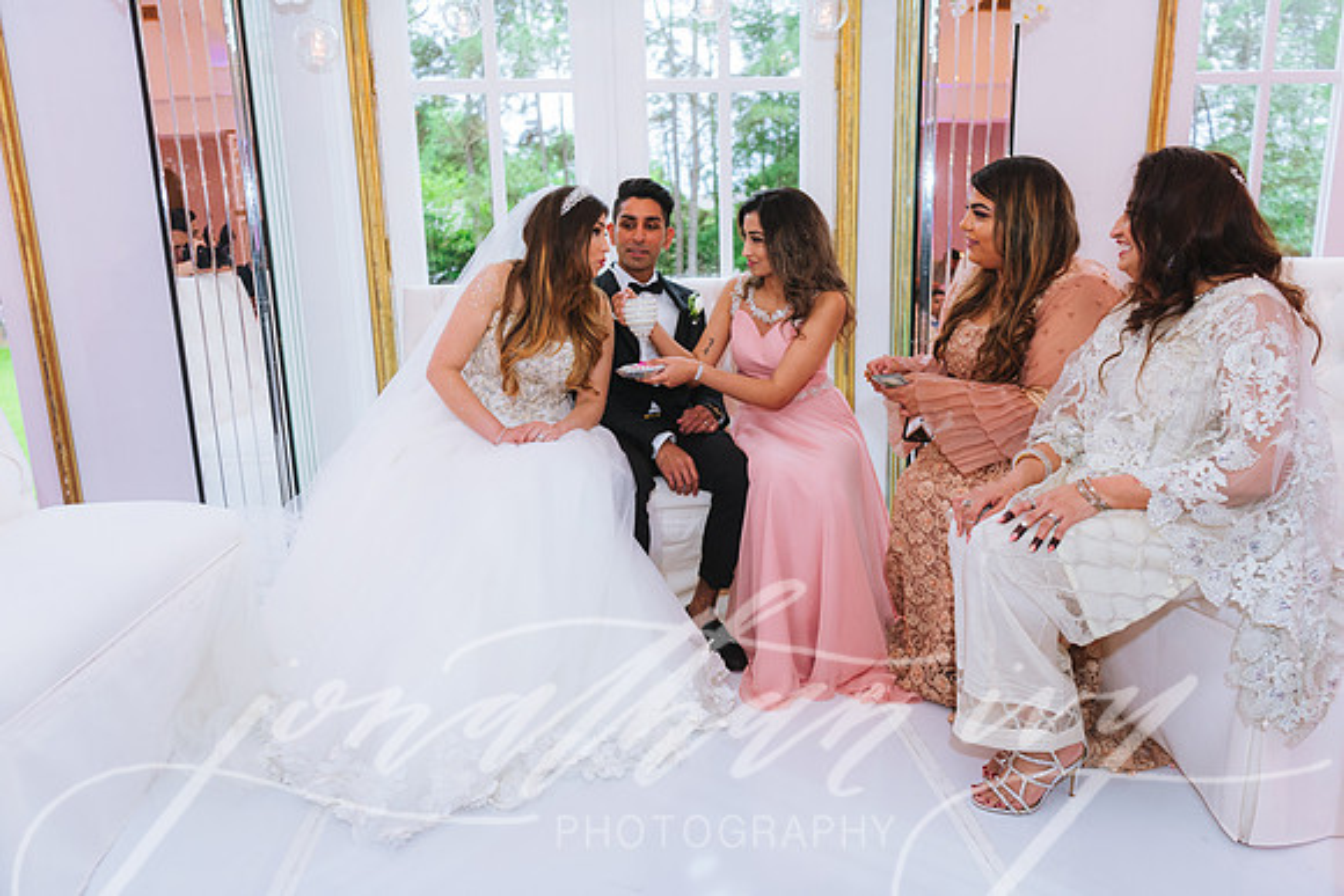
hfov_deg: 73.7
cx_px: 672
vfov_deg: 53.2
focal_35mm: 24
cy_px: 448
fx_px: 896
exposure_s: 1/125
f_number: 2.8
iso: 800
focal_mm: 24
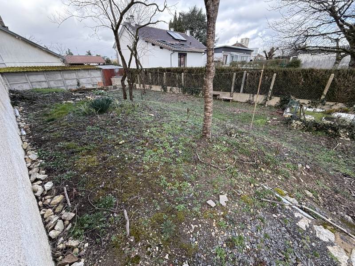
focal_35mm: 14
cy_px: 133
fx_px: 144
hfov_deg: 102.1
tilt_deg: -25.7
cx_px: 178
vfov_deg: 85.7
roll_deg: +0.2
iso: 50
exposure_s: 1/131
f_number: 2.2
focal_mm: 2.22
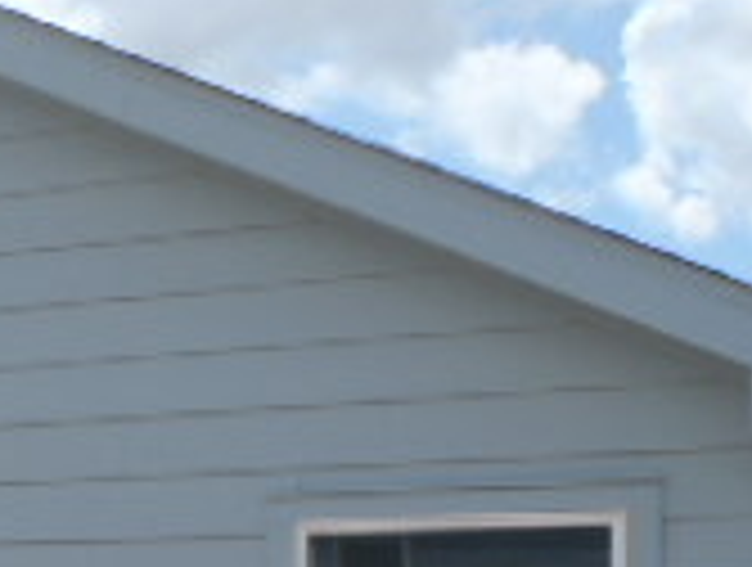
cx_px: -383
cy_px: 693
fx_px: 2329
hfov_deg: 16.6
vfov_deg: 13.5
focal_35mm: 107
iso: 80
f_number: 3.9
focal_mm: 5
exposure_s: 1/640
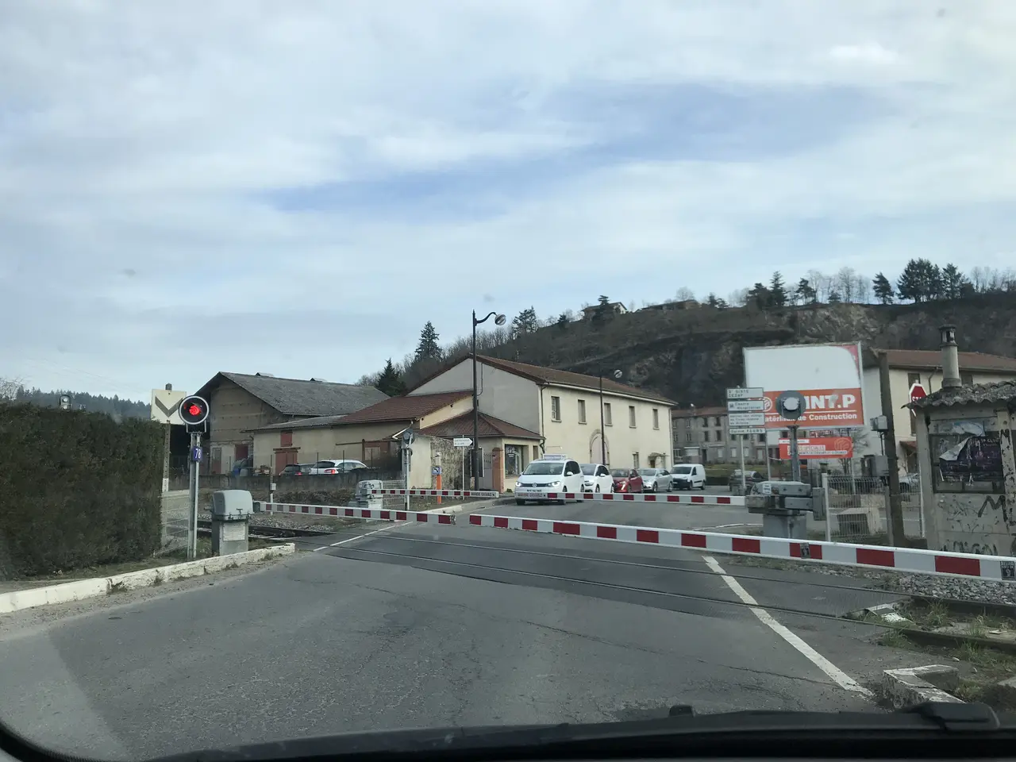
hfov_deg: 63.4
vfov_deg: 49.7
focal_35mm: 28
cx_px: 508
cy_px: 381
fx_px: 822
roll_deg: +1.2
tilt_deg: +7.6
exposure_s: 1/1546
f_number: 1.8
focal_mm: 3.99
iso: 20
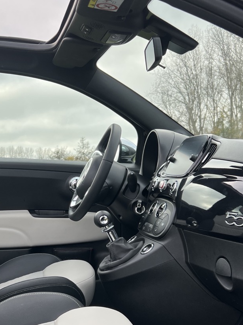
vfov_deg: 35.2
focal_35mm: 54
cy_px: 215
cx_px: 36
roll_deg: +0.4
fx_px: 505
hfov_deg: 26.3
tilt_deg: -3.7
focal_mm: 5.7
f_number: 1.5
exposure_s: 1/434
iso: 50
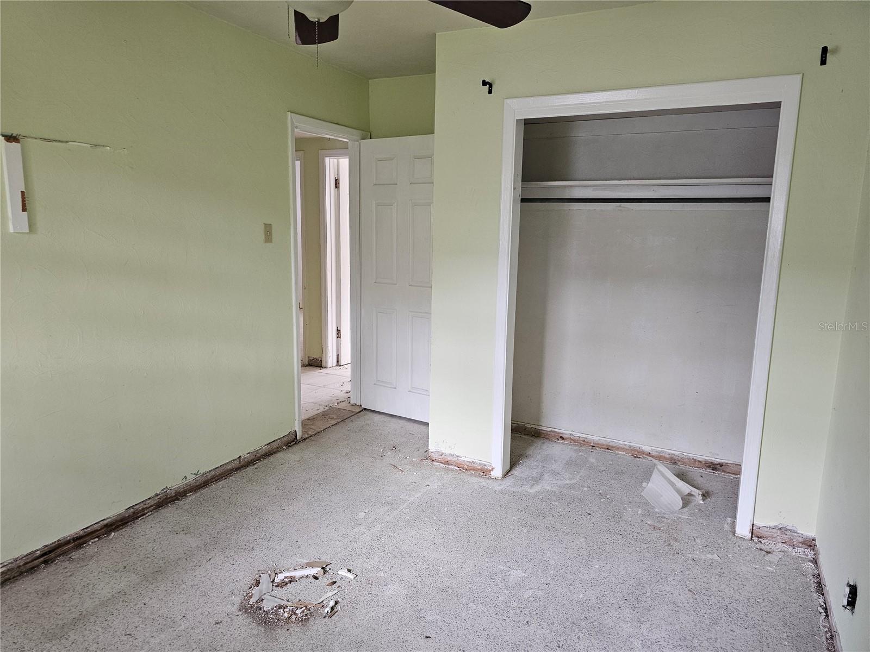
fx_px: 578
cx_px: 435
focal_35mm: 23
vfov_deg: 58.9
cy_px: 326
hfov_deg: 73.9
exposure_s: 1/120
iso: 320
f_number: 1.7
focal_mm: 6.3
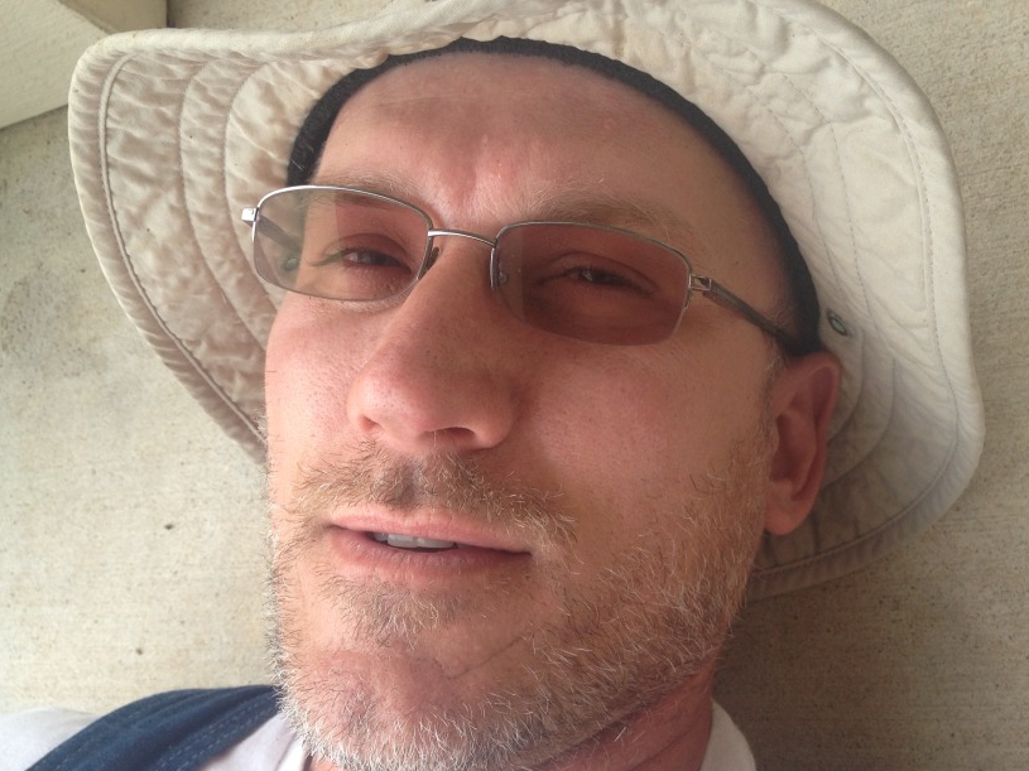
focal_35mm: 44
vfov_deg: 32.7
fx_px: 1308
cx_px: 532
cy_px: 480
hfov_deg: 42.9
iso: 50
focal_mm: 4.28
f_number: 2.4
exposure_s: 1/219
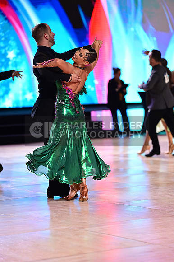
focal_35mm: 130
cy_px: 131
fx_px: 944
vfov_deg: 15.8
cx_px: 87
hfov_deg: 10.5
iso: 1600
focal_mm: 130
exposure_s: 1/500
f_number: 2.8
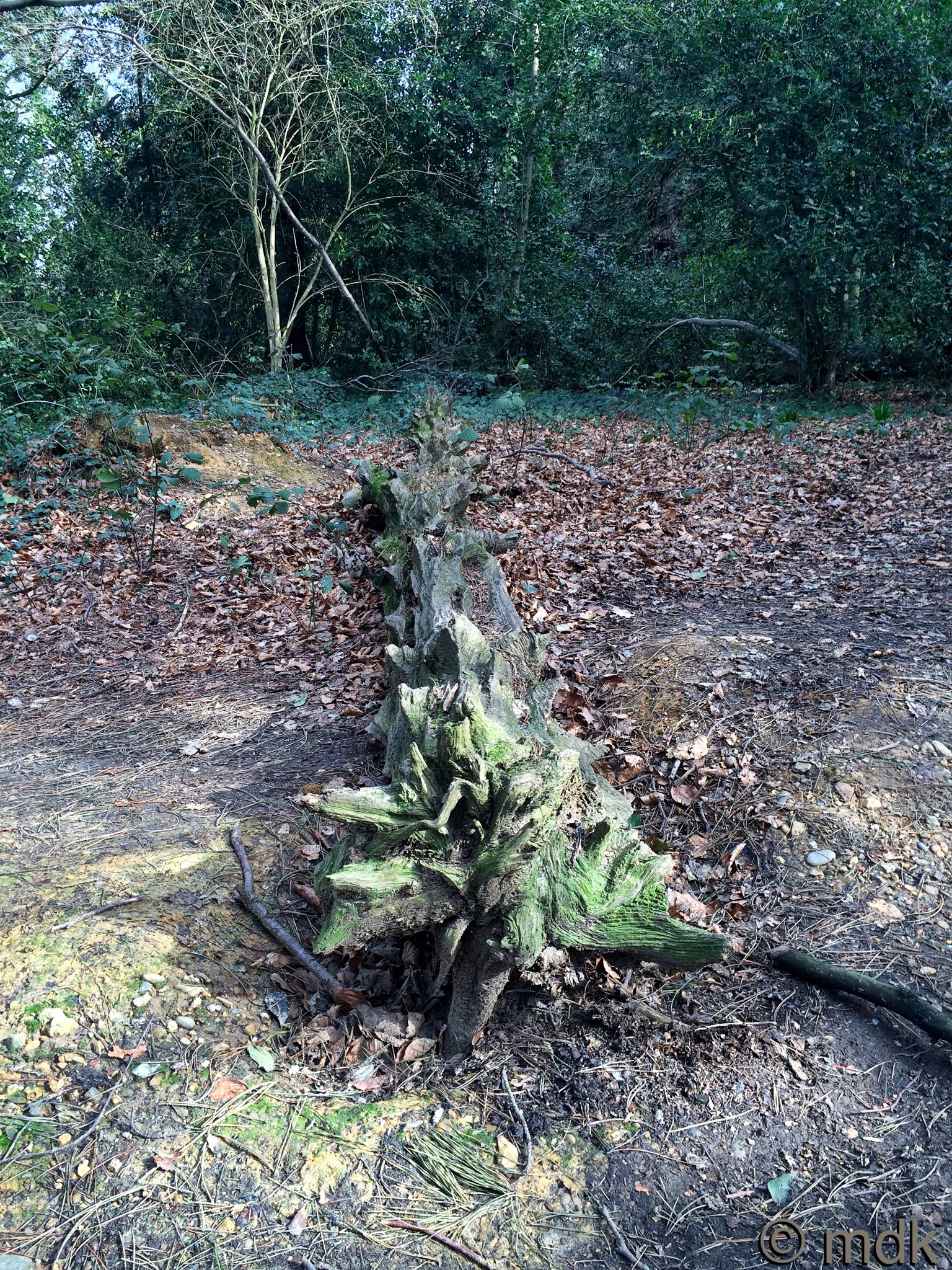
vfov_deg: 61.7
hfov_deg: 48.2
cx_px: 476
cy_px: 635
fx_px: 1063
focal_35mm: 29
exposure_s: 1/108
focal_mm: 4.15
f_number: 2.2
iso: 32
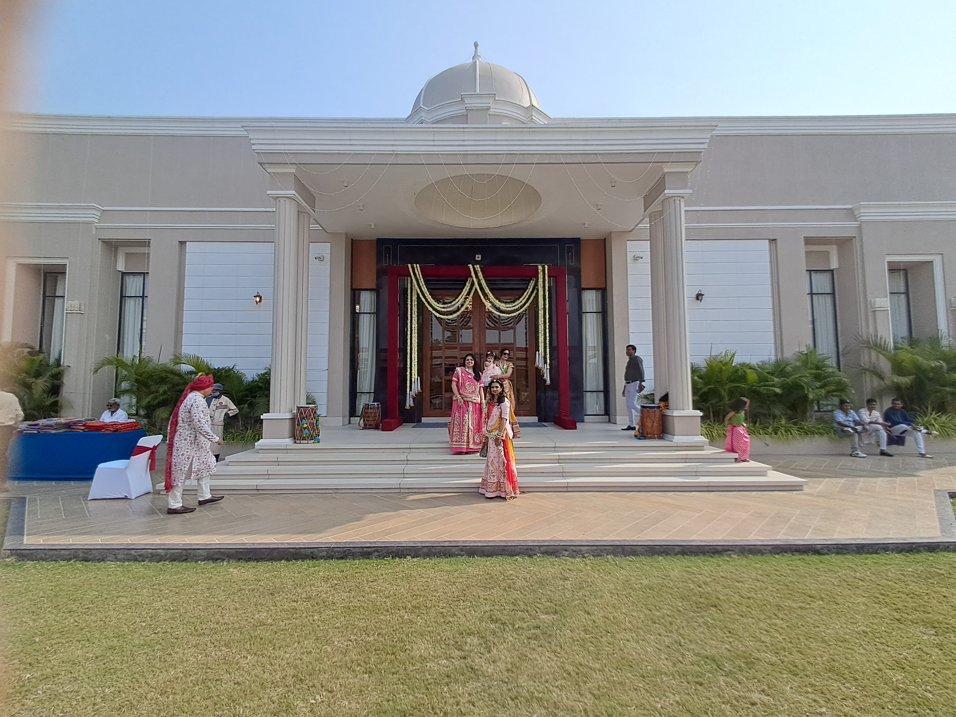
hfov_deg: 94.5
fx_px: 442
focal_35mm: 16
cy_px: 358
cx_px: 478
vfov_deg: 78.1
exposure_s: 1/1779
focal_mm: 1.64
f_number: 2.2
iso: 40
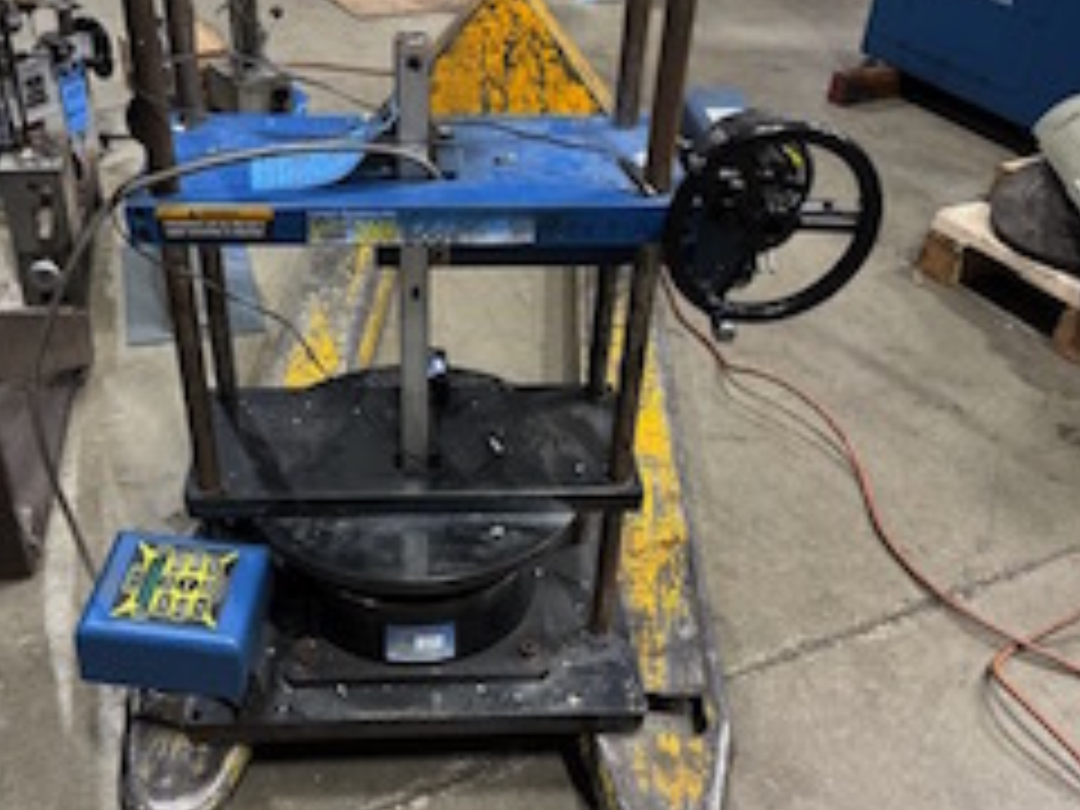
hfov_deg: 52.4
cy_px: 416
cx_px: 450
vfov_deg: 40.7
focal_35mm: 35
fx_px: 1092
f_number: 1.78
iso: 640
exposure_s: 1/60
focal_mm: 6.86
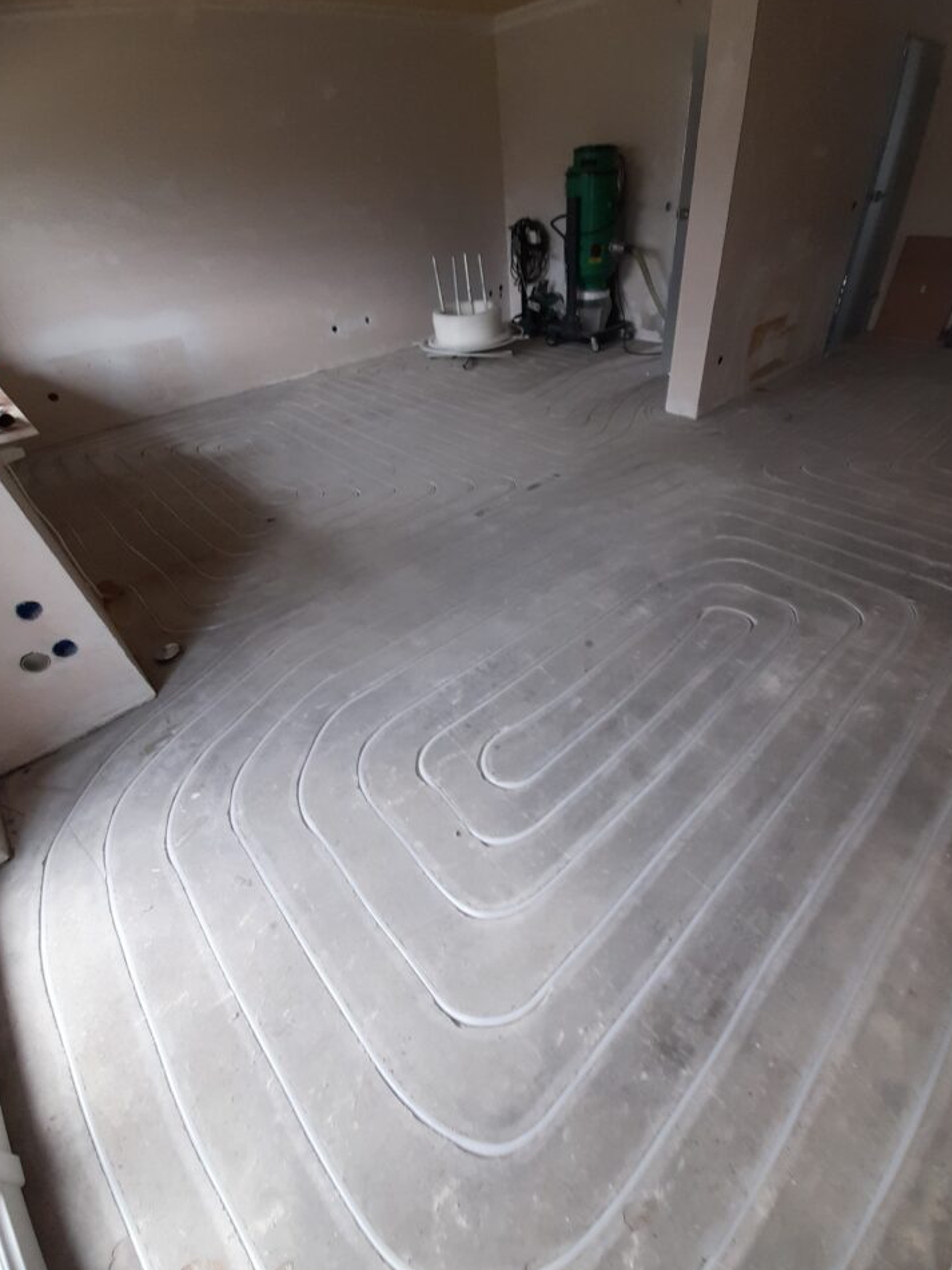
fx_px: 513
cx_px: 501
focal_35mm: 14
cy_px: 625
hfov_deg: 85.6
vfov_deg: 102.1
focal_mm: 1.42
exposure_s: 1/50
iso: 80
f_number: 2.2
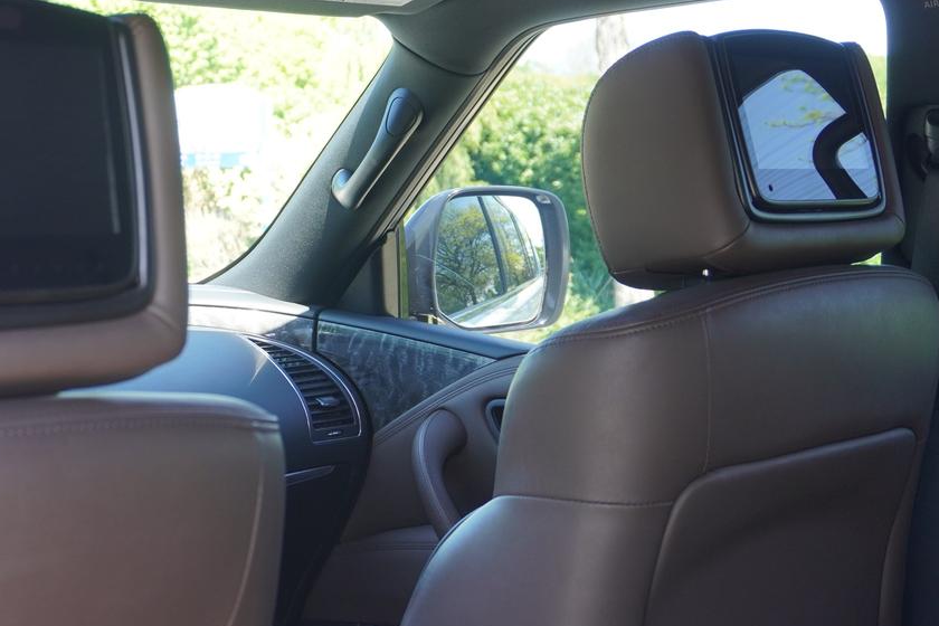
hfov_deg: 31.0
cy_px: 208
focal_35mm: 64
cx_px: 268
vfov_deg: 21.2
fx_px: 1669
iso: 250
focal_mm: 28
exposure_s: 1/60
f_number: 4.5
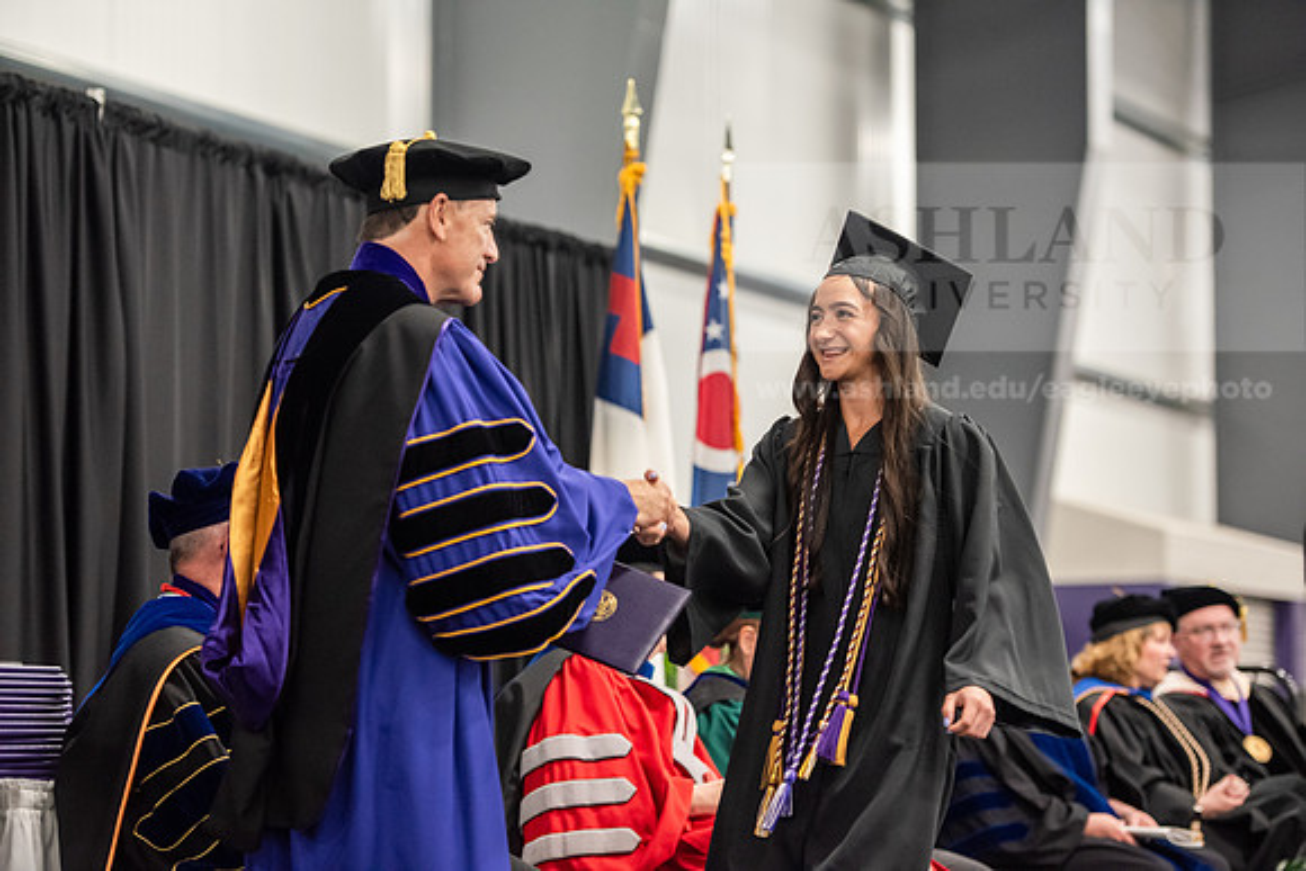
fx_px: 3991
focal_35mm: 110
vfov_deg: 12.5
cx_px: 653
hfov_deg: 18.6
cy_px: 436
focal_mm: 110
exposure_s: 1/200
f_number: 3.2
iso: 3200
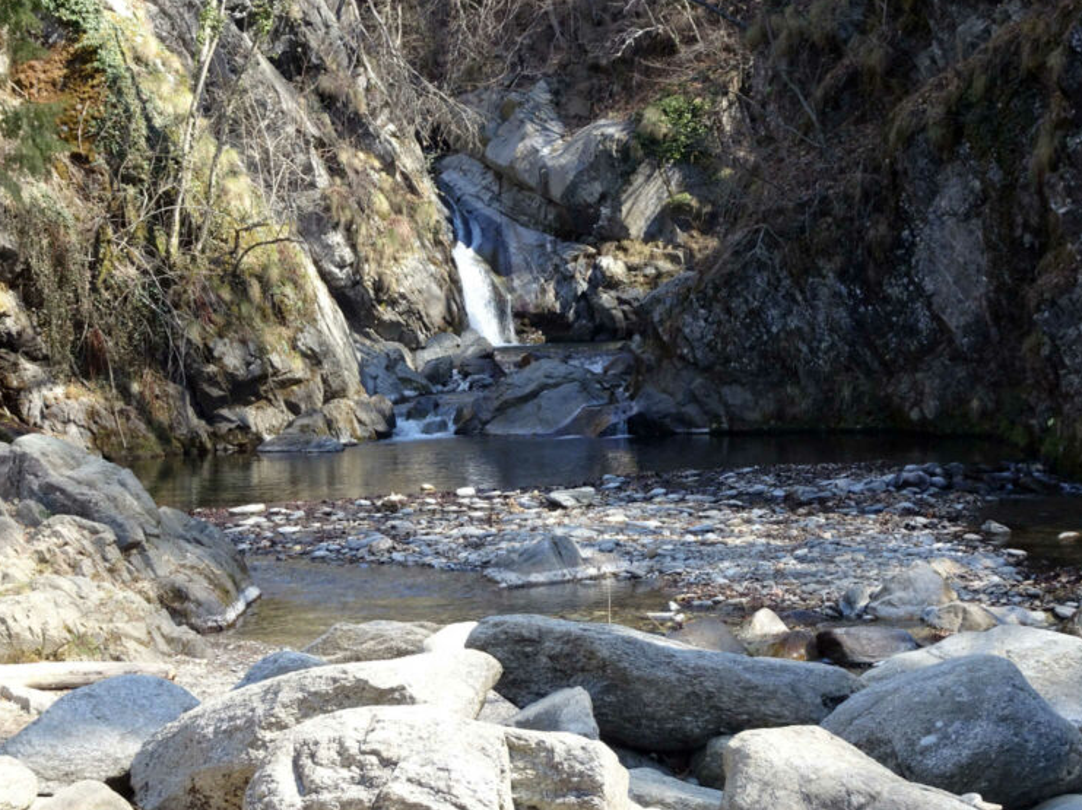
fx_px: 1750
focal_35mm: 56
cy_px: 404
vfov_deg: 26.1
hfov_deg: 34.4
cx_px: 542
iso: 80
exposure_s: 1/80
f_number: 4.5
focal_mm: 9.18
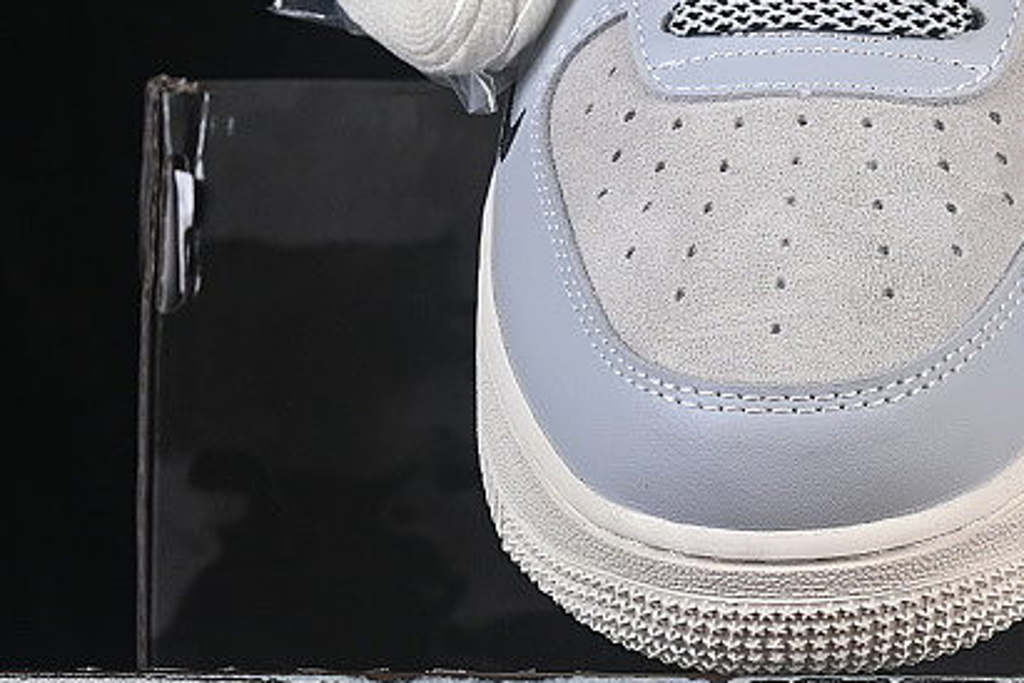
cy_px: 117
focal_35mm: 197
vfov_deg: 7.0
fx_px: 5603
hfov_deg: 10.3
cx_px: 1099
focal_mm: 50
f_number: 8
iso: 160
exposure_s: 1/80
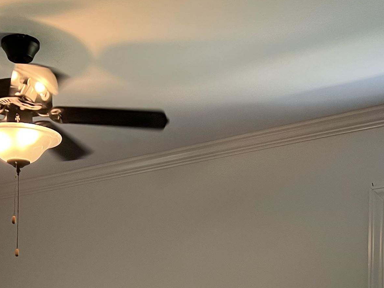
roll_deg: -0.7
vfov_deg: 19.9
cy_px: 373
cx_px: 112
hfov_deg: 28.3
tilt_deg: -0.5
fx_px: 754
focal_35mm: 68
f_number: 1.5
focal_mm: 5.7
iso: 100
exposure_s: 1/60
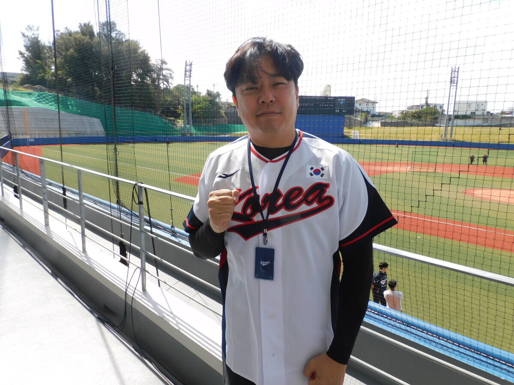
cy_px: 192
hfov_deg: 71.6
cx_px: 257
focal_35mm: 24
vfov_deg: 56.8
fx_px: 356
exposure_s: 1/800
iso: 125
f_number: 3.3
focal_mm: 4.3
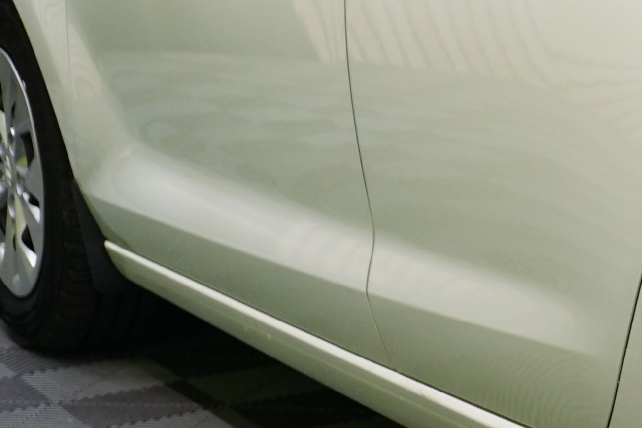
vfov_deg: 9.0
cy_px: 132
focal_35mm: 152
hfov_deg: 12.3
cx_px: 1174
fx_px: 2710
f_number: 4.5
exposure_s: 1/30
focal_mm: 33
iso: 800
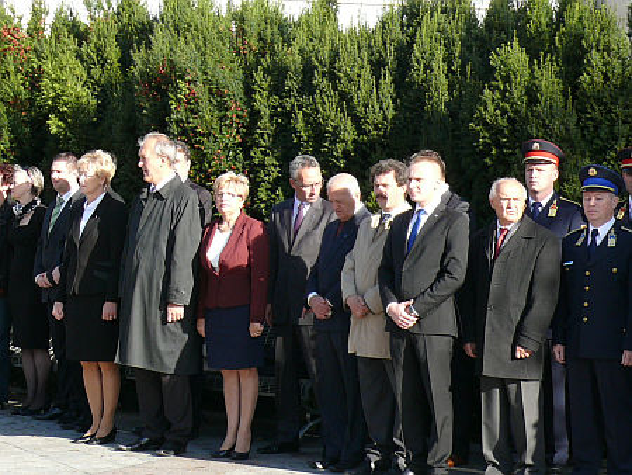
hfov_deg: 15.6
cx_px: 316
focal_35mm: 126
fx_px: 2302
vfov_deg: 11.8
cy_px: 238
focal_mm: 15
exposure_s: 1/250
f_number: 4.5
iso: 100
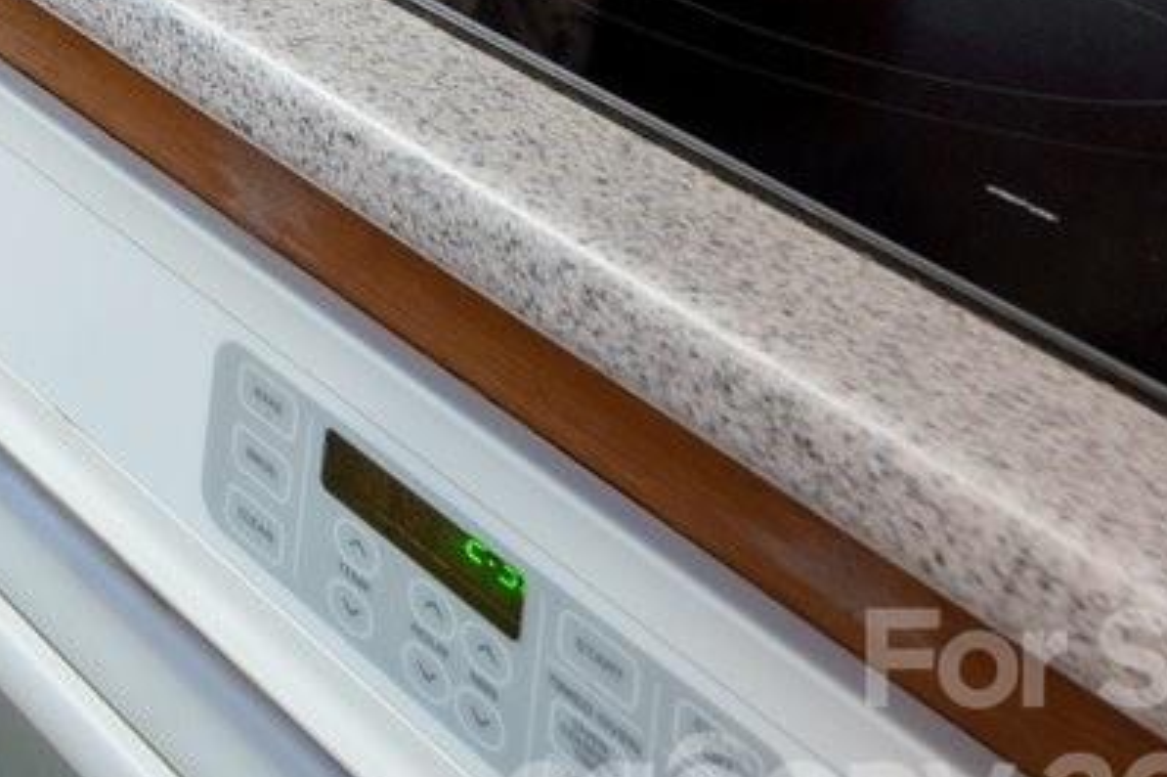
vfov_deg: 13.8
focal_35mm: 72
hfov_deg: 15.2
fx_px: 2333
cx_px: -1630
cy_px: -1050
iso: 200
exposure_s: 1/2
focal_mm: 14
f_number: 8
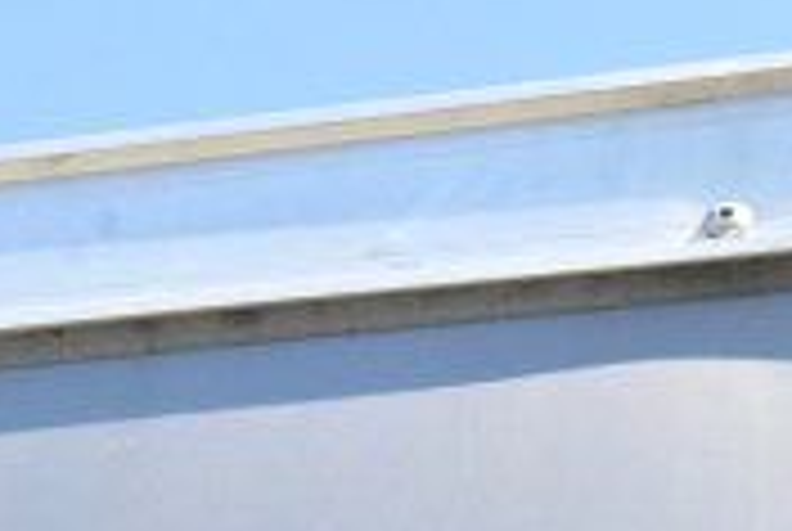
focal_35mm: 286
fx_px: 6297
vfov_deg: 4.8
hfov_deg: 7.1
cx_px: 1138
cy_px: 736
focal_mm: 55
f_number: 18
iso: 6400
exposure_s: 1/1250
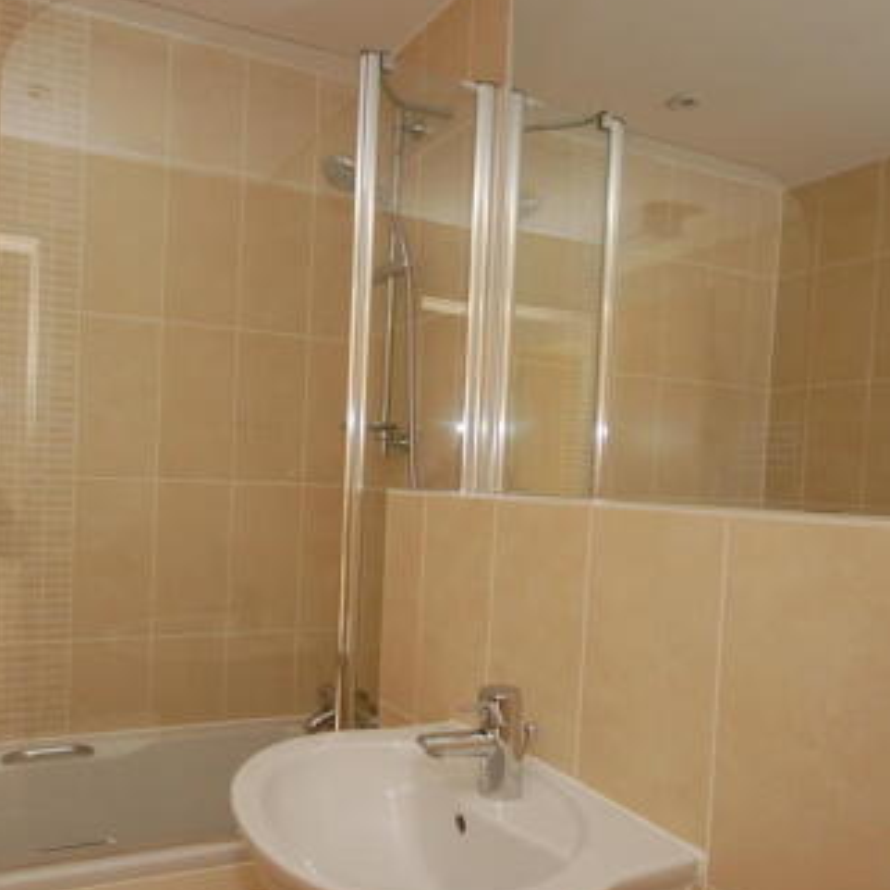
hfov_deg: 59.9
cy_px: 494
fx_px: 756
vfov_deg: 60.8
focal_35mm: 26
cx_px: 316
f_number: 4
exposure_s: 1/60
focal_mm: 10
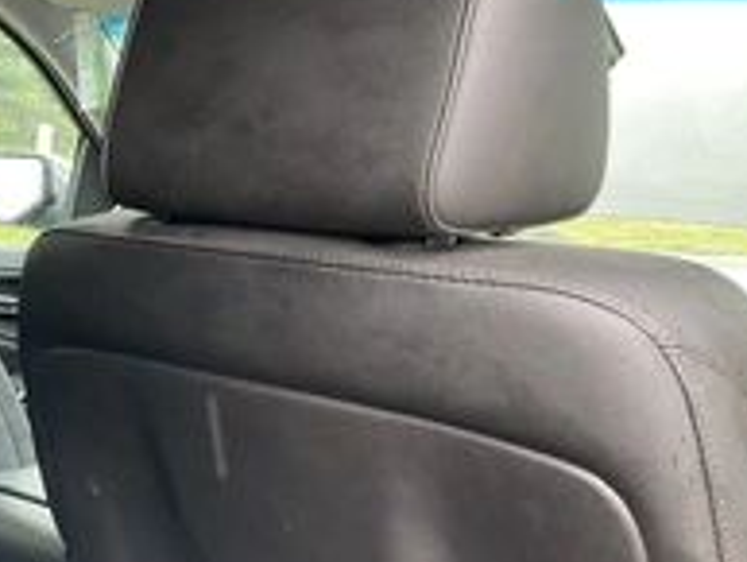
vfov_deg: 24.4
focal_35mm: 60
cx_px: 93
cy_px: 275
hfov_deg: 30.9
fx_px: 1296
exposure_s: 1/65
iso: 64
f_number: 1.8
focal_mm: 3
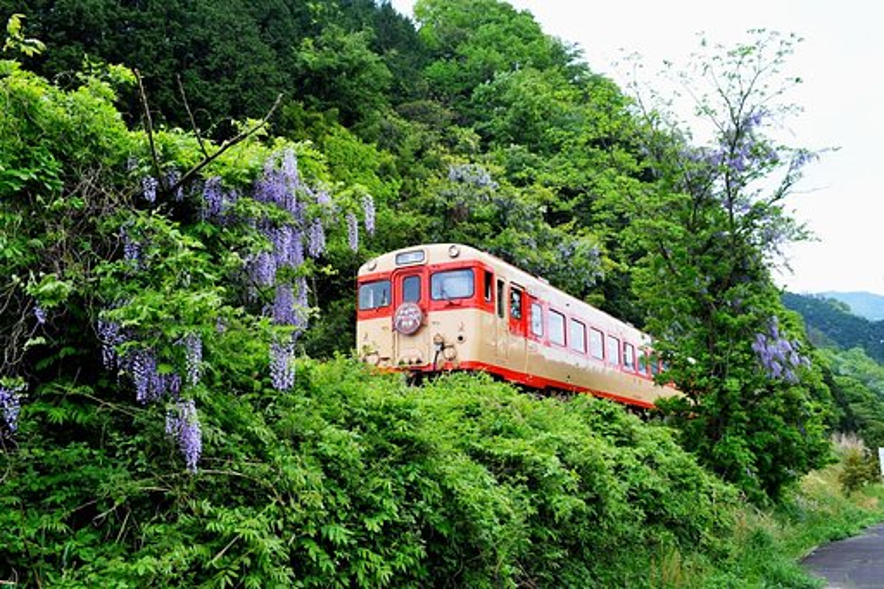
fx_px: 835
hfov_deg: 55.8
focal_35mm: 34
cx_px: 442
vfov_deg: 38.9
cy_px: 294
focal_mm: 34
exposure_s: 1/800
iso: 1000
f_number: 8
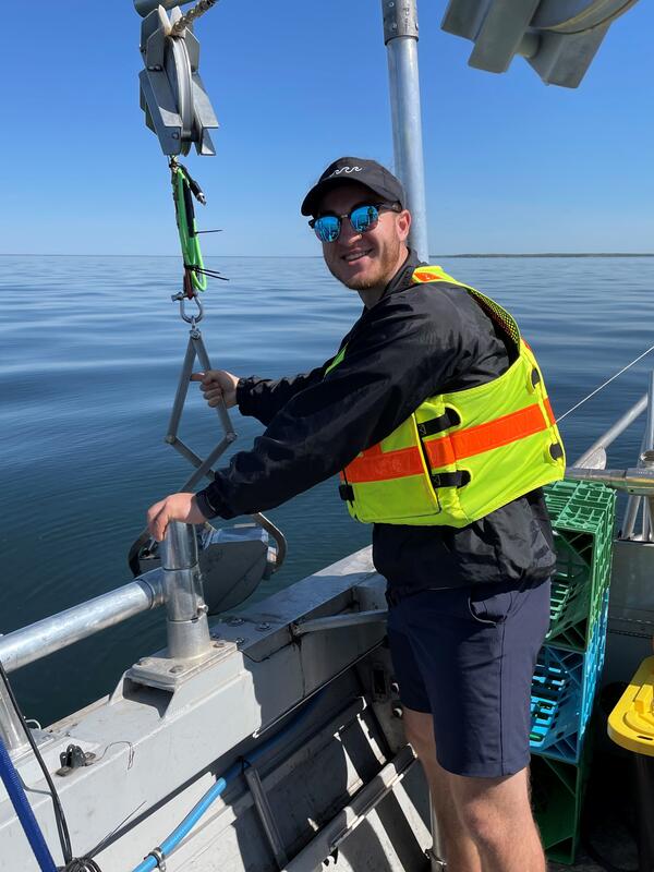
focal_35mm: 26
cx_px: 327
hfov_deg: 53.1
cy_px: 436
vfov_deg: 67.3
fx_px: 655
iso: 32
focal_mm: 4.2
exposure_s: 1/3401
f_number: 1.6
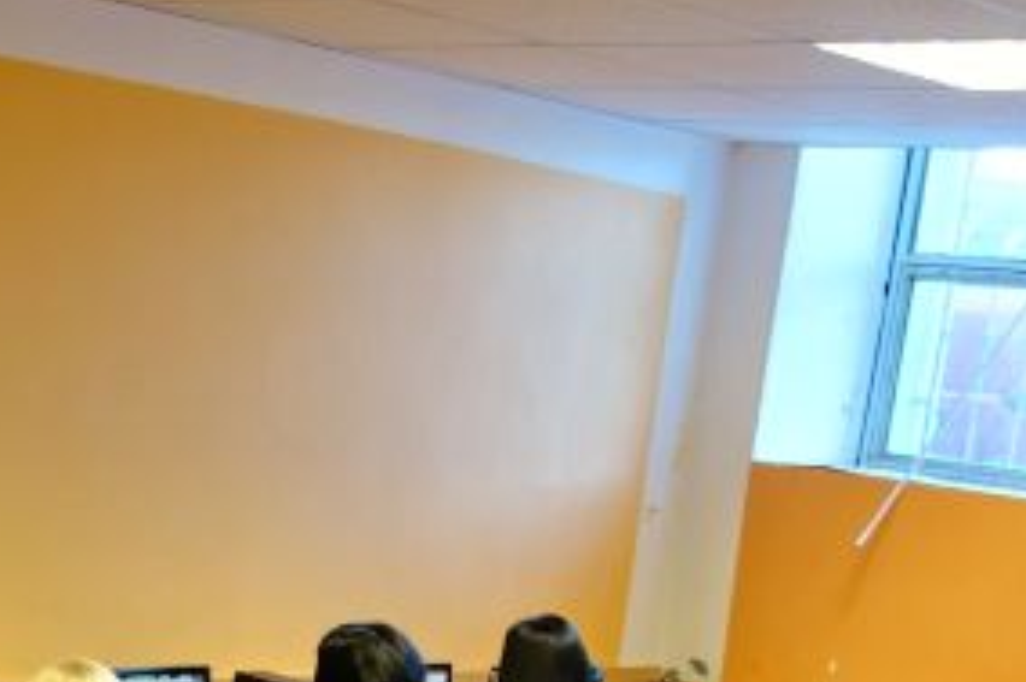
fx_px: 2250
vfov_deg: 16.6
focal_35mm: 79
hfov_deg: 25.0
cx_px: 116
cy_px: 778
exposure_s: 1/40
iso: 125
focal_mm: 10.4
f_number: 1.8
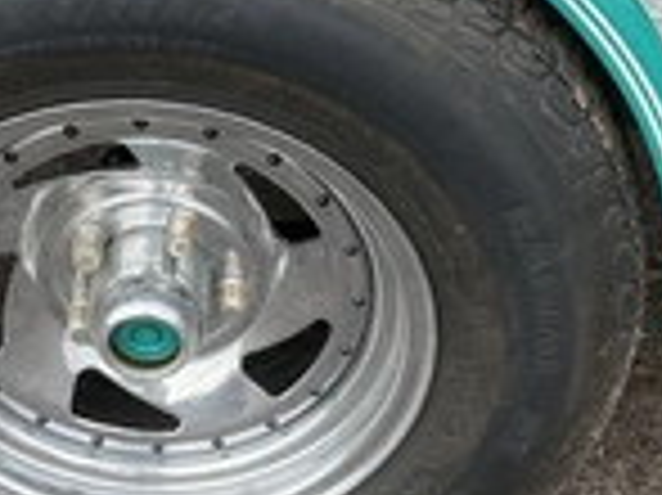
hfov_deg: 24.6
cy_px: 248
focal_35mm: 79
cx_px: 234
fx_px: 1510
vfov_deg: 18.6
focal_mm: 3
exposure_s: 1/380
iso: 25
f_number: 1.8
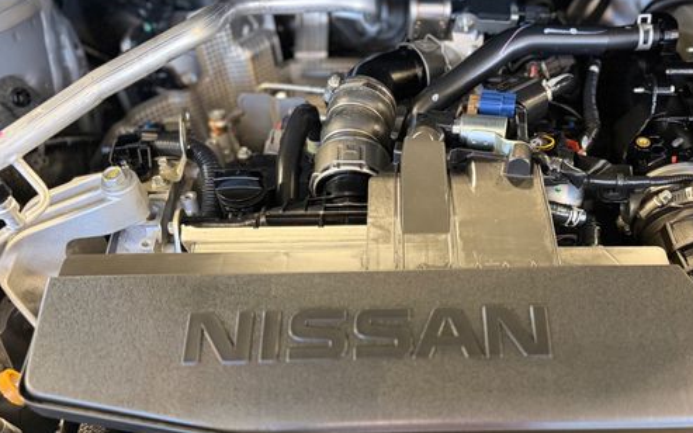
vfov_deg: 38.0
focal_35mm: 33
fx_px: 623
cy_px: 276
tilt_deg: -52.6
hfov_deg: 57.7
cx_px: 416
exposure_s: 1/60
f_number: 1.78
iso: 800
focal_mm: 6.76
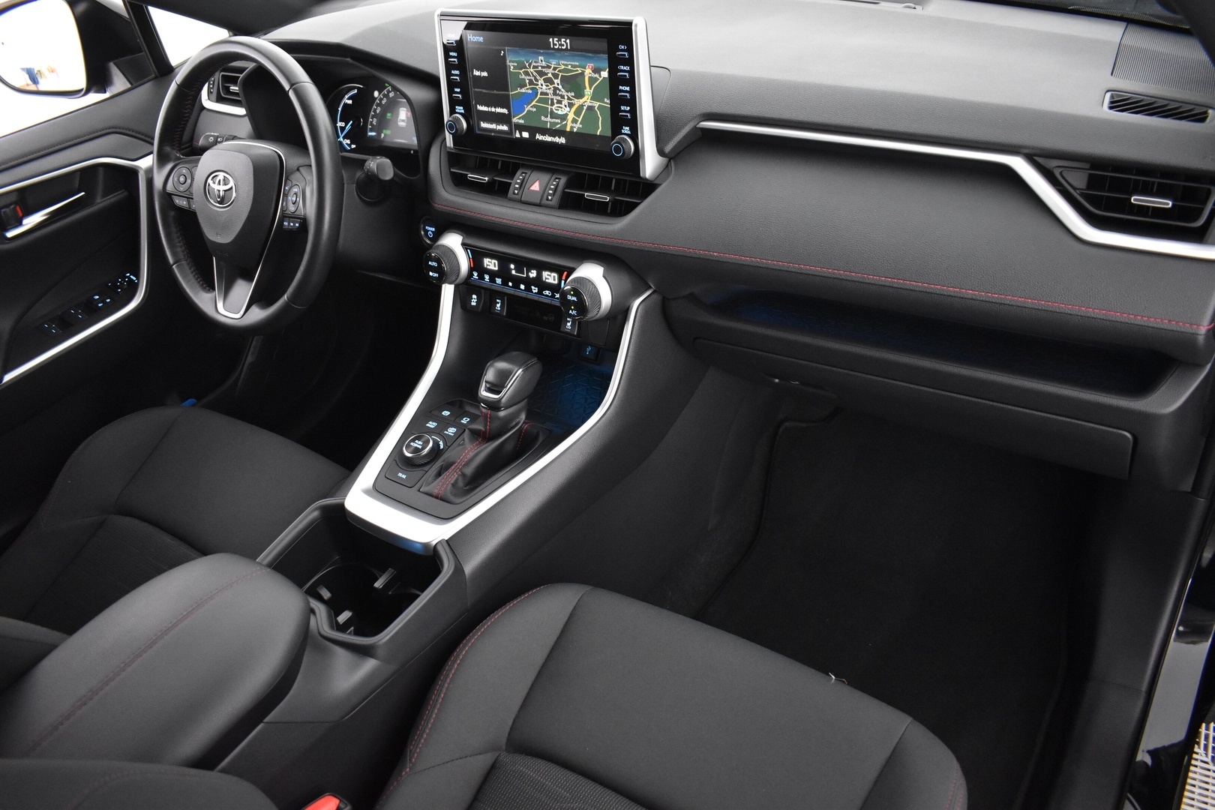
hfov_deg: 67.4
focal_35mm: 27
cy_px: 405
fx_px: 911
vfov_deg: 47.9
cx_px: 608
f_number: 3.5
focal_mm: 18
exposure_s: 1/20
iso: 3200
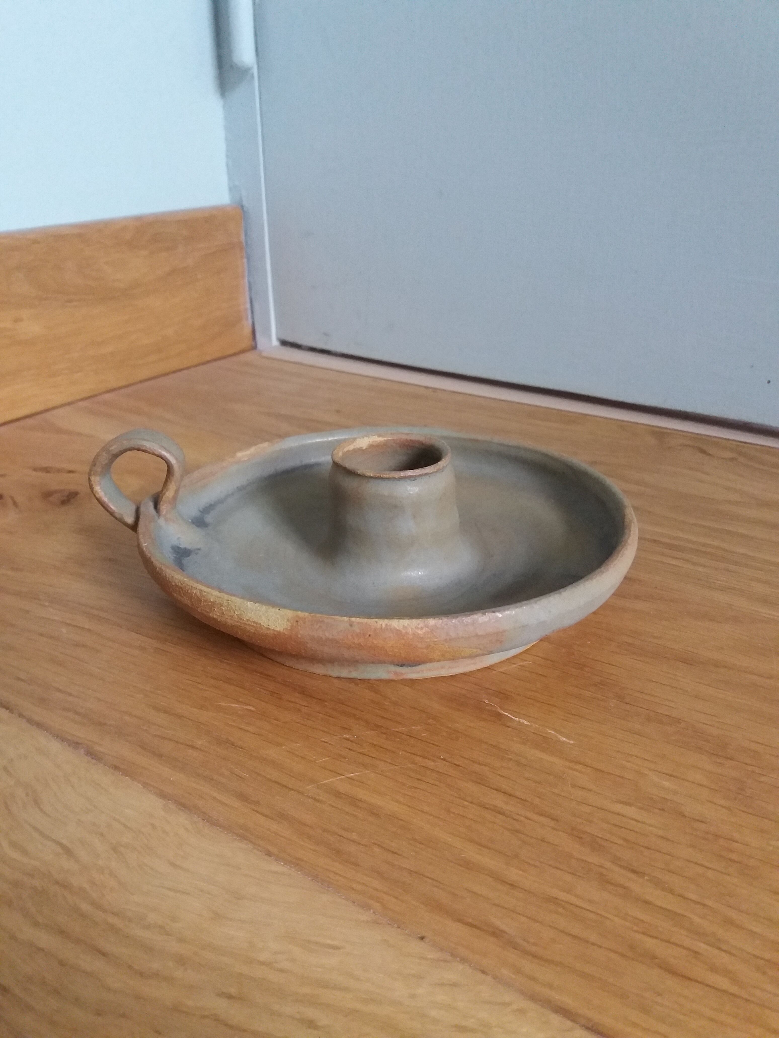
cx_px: 390
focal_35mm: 28
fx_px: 840
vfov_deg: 63.4
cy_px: 519
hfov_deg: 49.7
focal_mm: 3.7
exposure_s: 1/17
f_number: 1.9
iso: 320
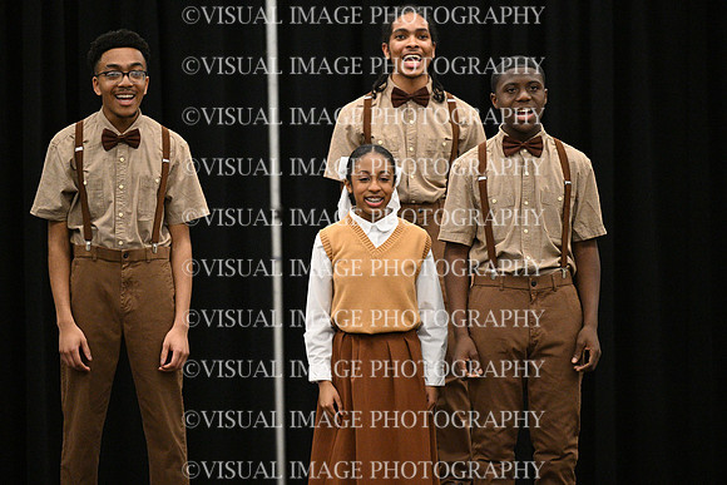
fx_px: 4040
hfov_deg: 10.3
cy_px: 242
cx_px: 364
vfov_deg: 6.9
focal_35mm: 200
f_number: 2.8
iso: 6400
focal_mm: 200
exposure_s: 1/1000
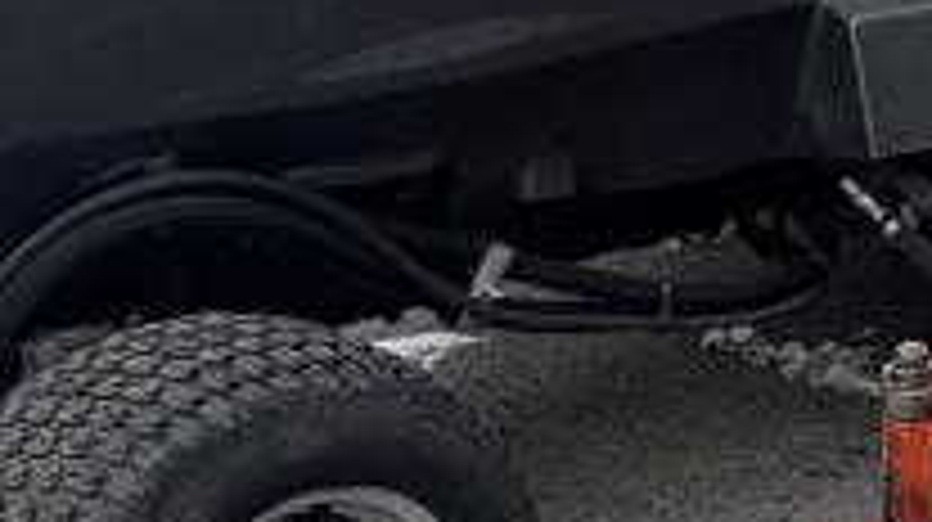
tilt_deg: -22.1
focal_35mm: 101
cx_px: 1225
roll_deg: -2.7
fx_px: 2494
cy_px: 176
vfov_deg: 11.9
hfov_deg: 19.5
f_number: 1.78
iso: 80
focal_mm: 6.76
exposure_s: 1/952
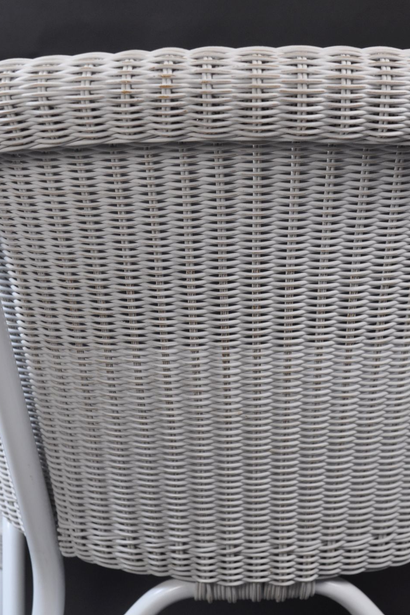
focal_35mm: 102
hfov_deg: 13.4
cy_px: 307
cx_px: 259
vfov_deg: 20.1
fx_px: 1739
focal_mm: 45
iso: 400
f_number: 5.6
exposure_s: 1/125
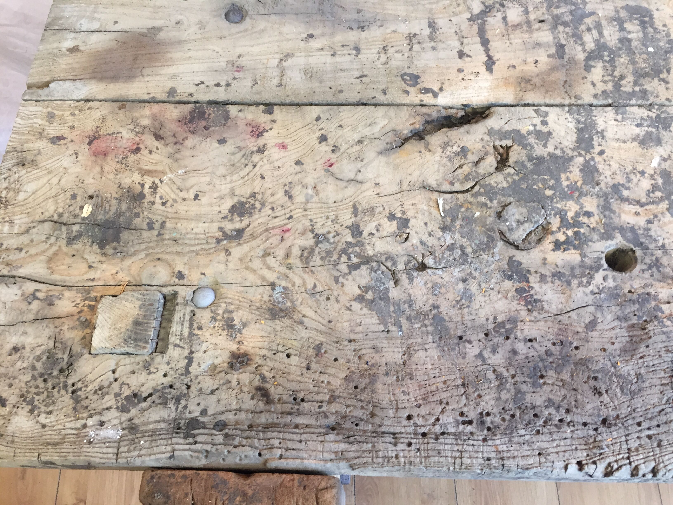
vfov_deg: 48.2
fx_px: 564
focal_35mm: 29
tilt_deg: -66.2
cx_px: 336
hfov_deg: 61.7
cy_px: 252
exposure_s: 1/33
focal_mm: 4.15
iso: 100
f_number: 2.2
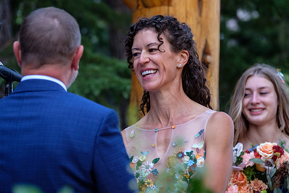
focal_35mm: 221
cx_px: 140
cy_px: 81
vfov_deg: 6.2
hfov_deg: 9.3
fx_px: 1775
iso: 1000
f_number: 3.6
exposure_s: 1/170
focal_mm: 124.3
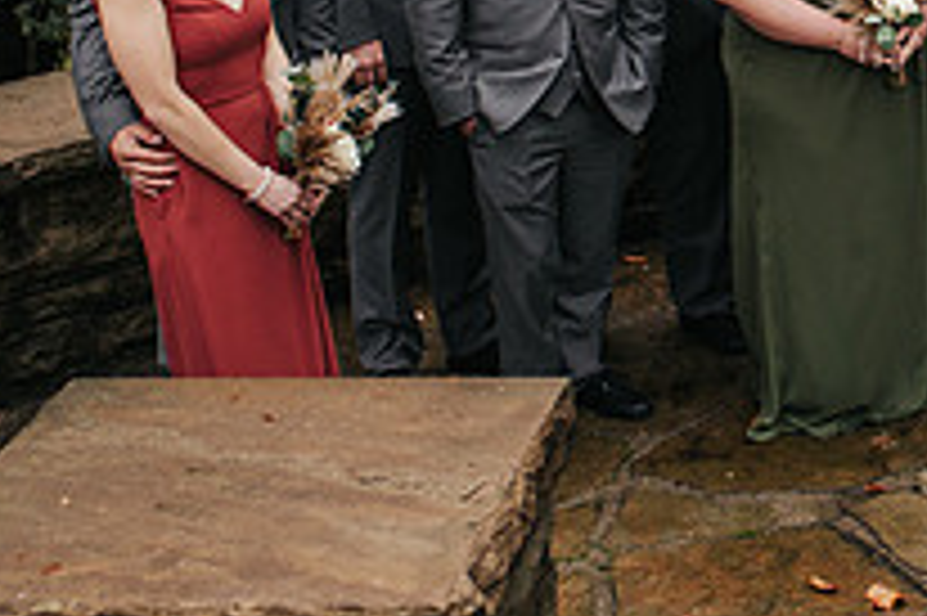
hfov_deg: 17.5
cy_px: -31
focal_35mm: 111
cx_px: 1133
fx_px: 2856
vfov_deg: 12.2
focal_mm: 35
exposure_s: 1/400
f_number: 3.2
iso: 800
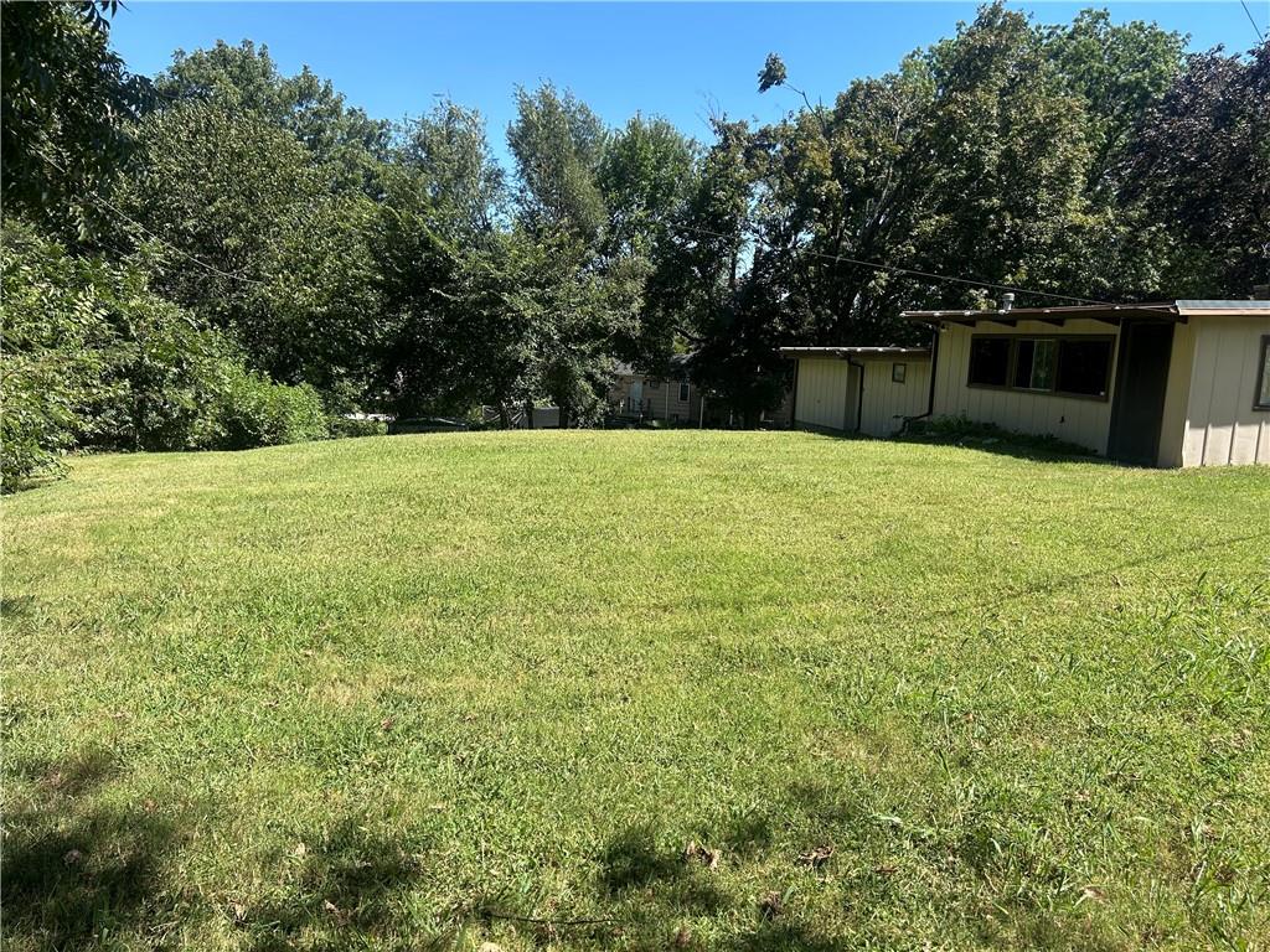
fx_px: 954
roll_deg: -2.1
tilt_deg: -8.4
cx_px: 635
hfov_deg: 67.3
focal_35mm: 26
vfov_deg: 53.1
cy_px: 476
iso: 50
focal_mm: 5.7
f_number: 1.5
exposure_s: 1/2208
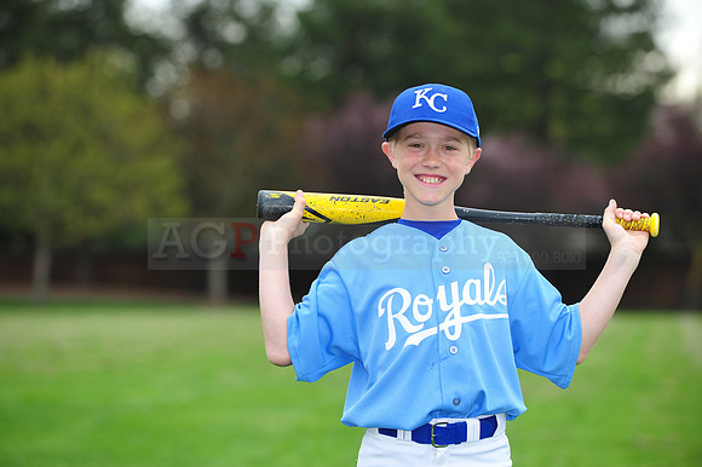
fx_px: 3410
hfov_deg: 11.8
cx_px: 351
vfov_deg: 7.8
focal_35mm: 175
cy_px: 234
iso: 400
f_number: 5
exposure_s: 1/500
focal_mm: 175
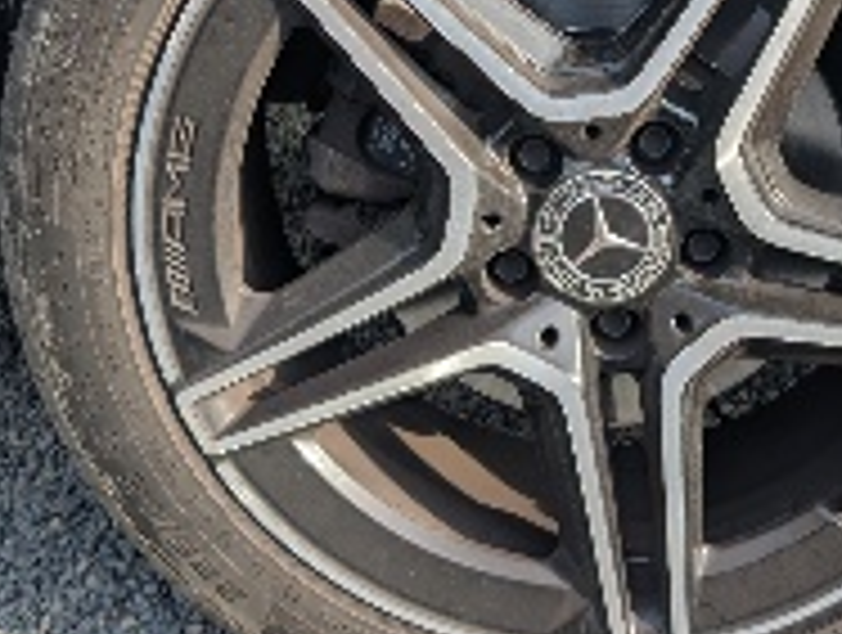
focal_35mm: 53
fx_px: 1292
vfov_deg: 26.9
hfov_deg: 35.5
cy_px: 103
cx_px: 599
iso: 20
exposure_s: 1/264
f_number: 1.68
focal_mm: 6.9
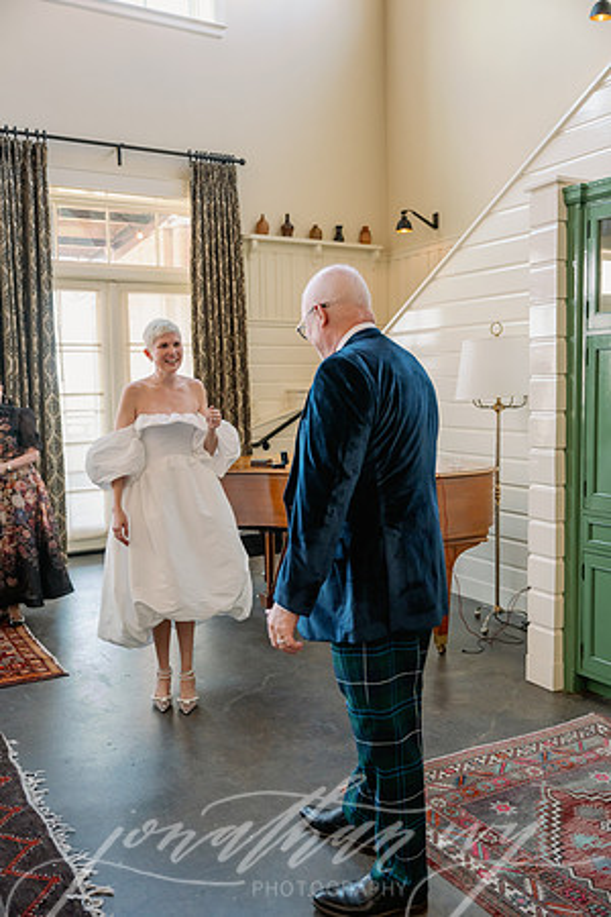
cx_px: 306
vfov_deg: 58.7
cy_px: 458
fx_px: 815
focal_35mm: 32
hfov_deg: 41.1
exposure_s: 1/160
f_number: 2.8
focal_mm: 32
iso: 1000
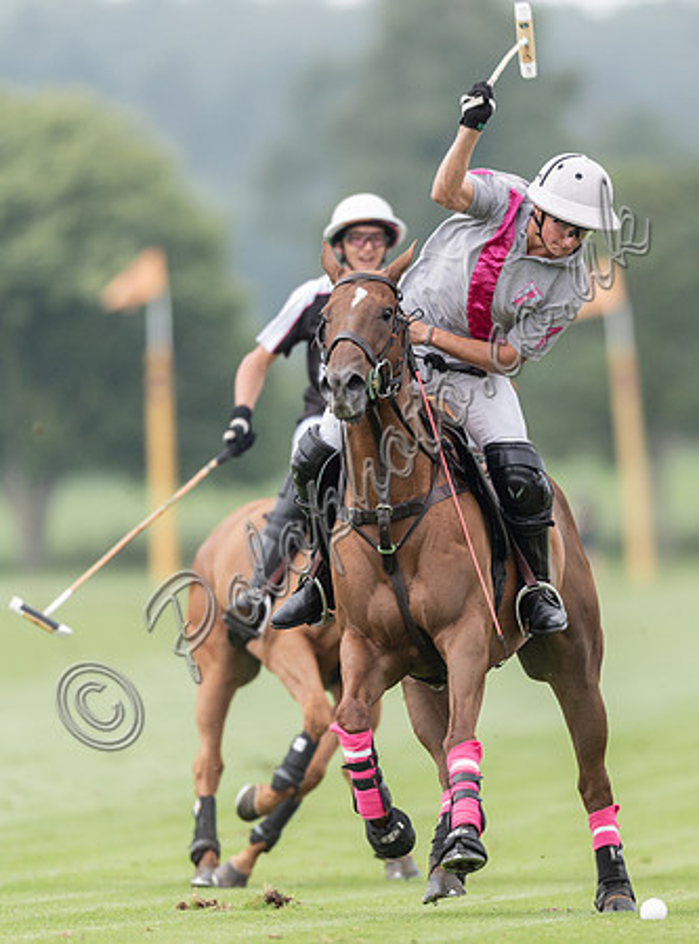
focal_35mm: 725
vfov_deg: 2.7
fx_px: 19677
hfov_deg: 2.0
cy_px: 472
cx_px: 518
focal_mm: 500
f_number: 4
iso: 800
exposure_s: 1/1000
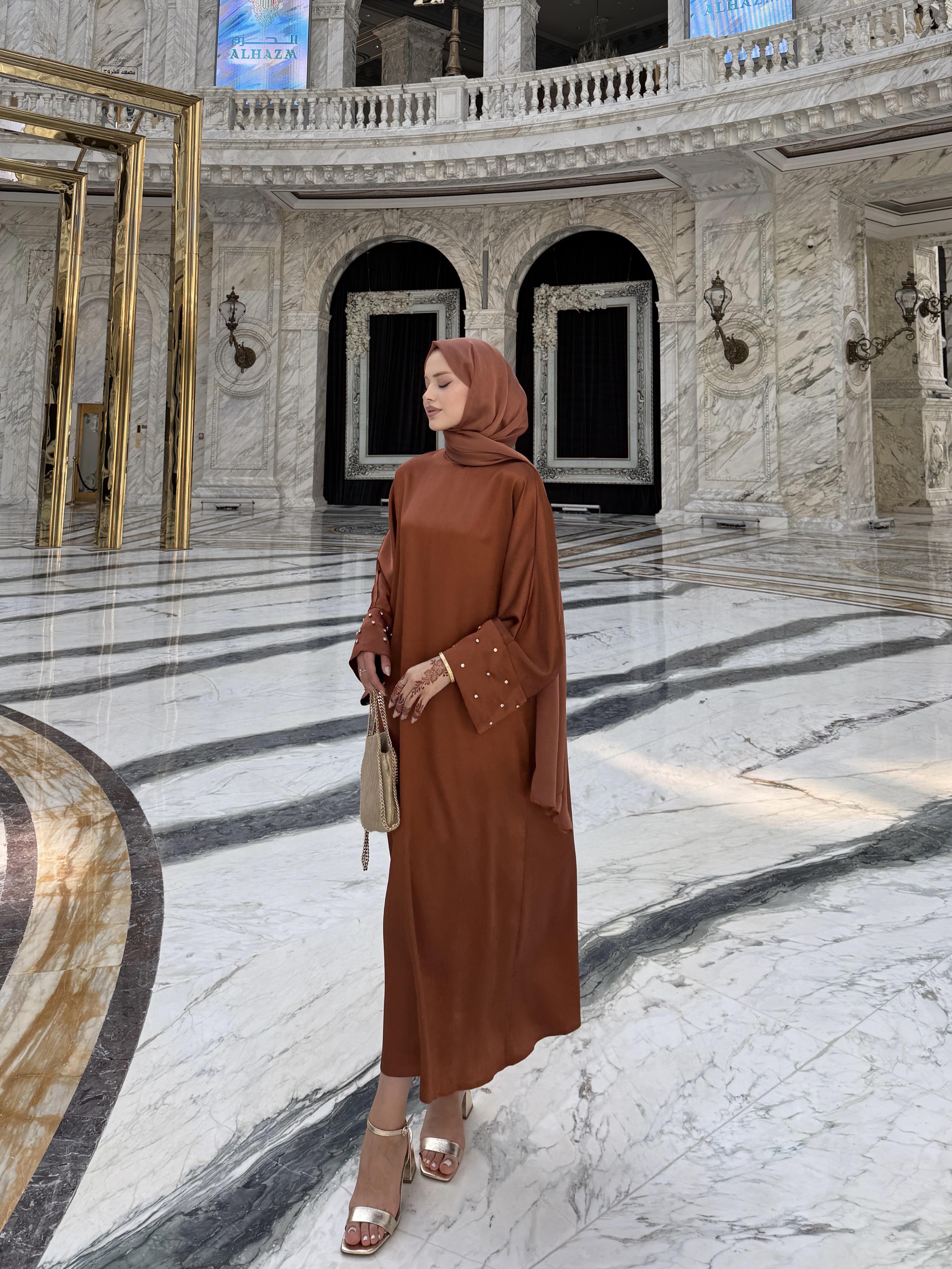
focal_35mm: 24
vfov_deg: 71.6
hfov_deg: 56.8
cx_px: 476
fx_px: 880
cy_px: 634
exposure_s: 1/612
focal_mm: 6.76
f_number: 1.78
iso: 80
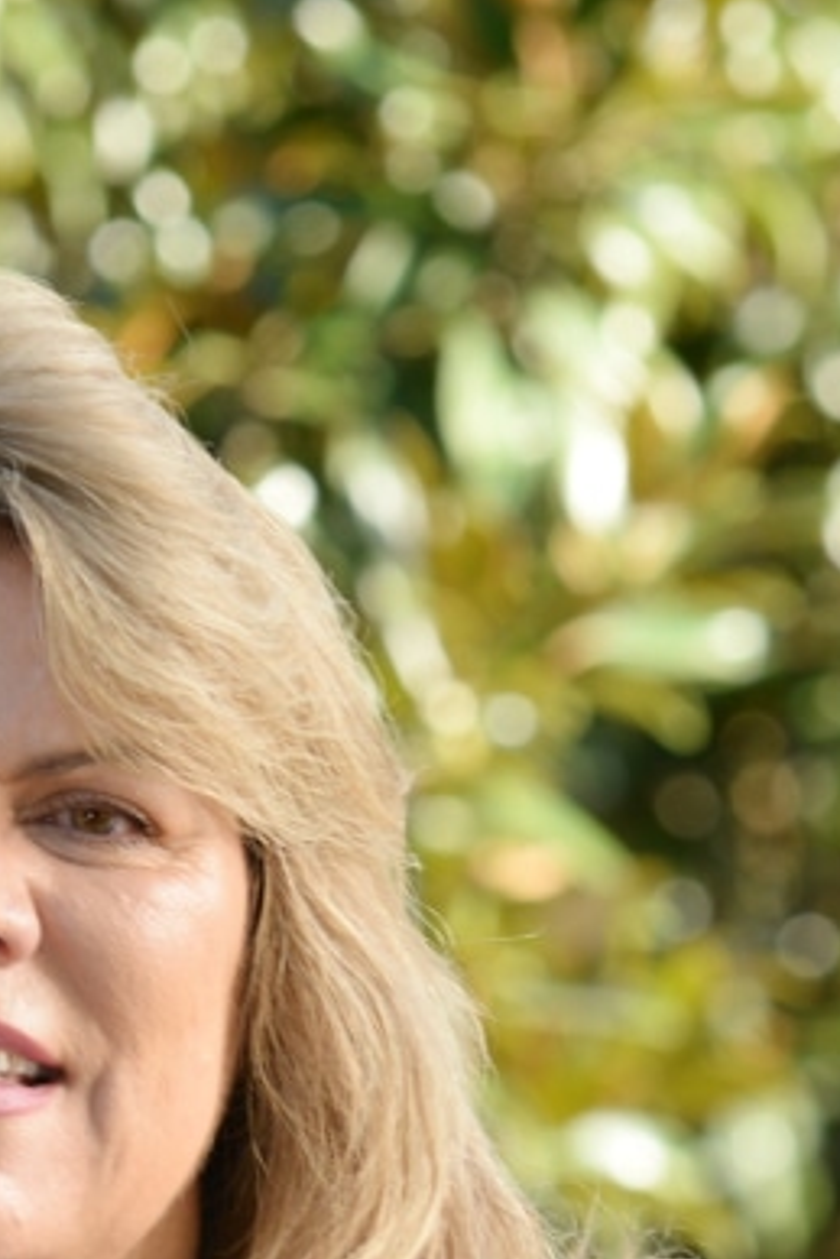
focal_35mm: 526
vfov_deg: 3.9
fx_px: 18392
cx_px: 110
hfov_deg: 2.6
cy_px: 1262
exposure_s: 1/125
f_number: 7.1
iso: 250
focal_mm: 170
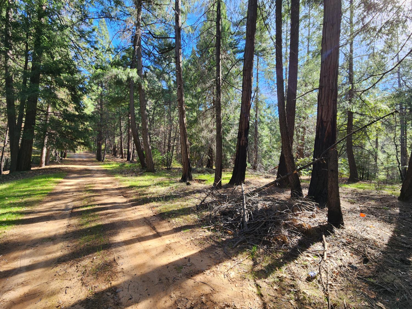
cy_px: 154
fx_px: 155
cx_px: 206
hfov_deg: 106.2
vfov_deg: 89.9
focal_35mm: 13
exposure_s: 1/140
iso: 50
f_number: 2.2
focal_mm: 2.2
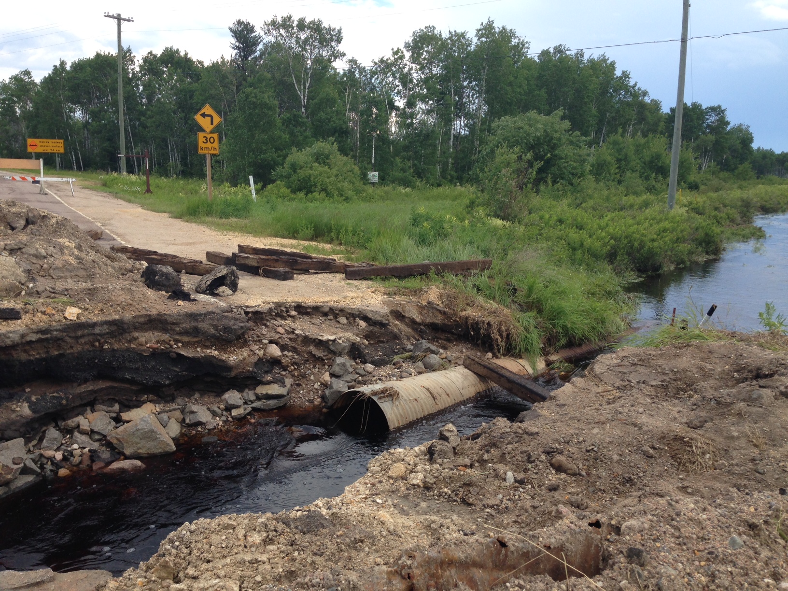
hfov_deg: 55.4
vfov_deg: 42.9
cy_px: 296
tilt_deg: -9.0
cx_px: 394
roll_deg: -2.4
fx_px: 751
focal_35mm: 33
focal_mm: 4.12
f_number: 2.4
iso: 50
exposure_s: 1/763
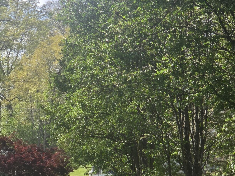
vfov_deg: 8.7
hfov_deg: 11.5
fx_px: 1147
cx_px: -43
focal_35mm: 169
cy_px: 167
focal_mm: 7
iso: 25
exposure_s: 1/409
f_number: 2.4
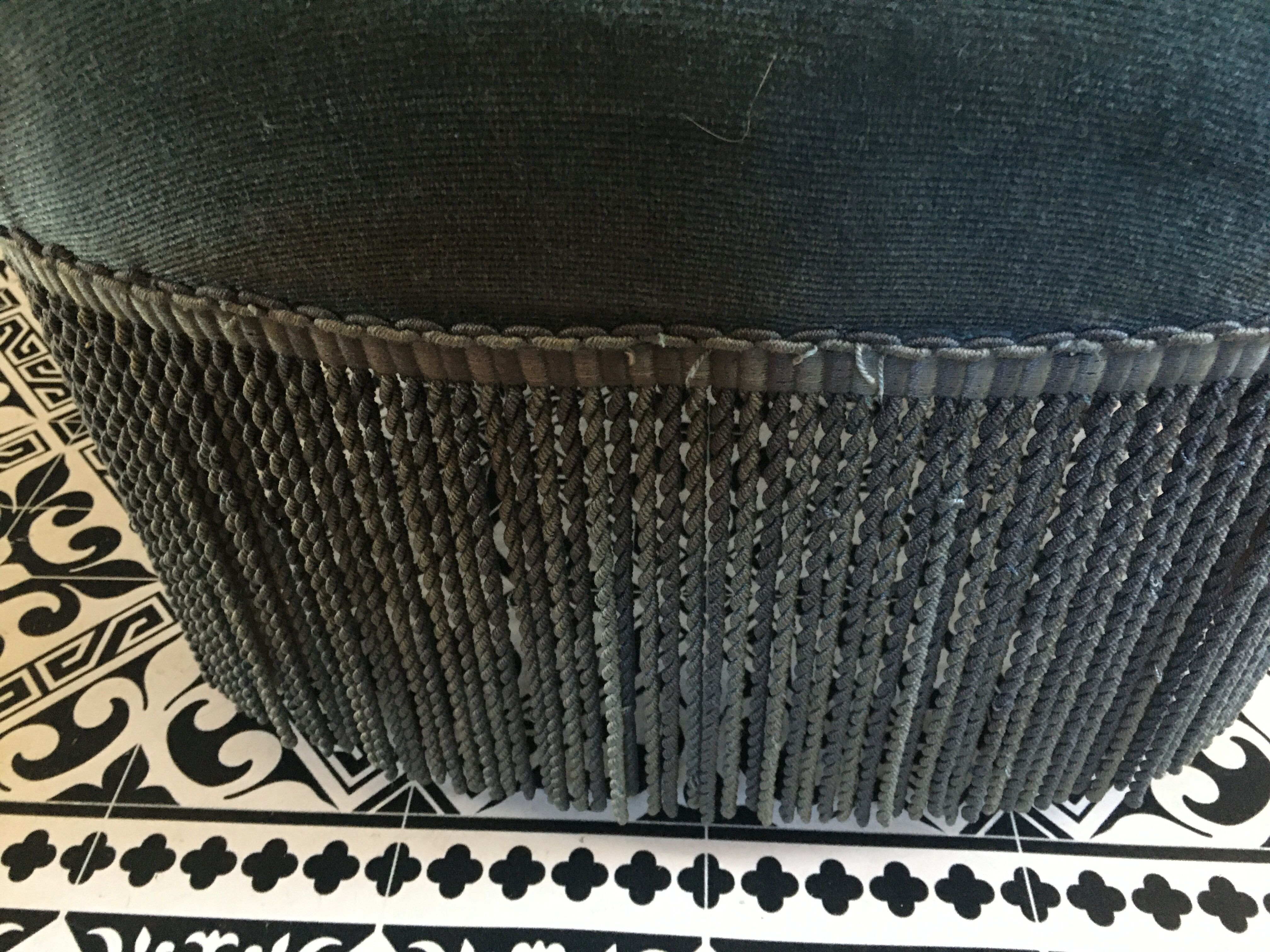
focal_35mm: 29
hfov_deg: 61.7
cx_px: 635
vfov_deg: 48.2
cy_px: 476
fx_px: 1064
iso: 250
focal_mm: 4.15
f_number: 2.2
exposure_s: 1/17
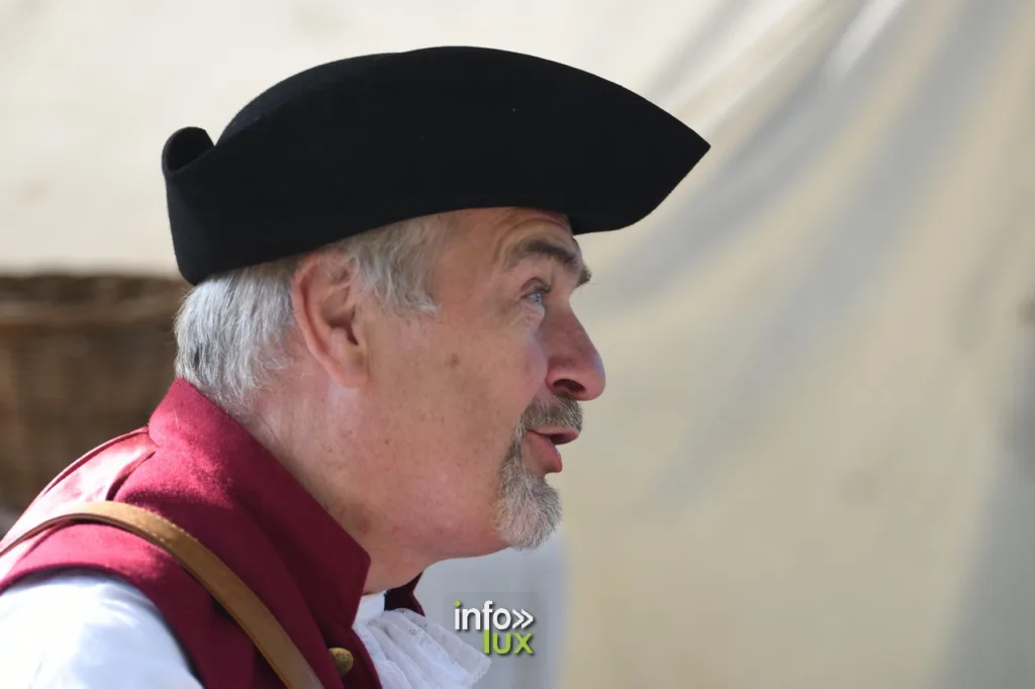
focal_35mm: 105
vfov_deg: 13.0
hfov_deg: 19.5
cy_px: 344
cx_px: 518
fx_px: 3018
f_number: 2.8
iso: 100
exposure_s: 1/250
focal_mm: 70
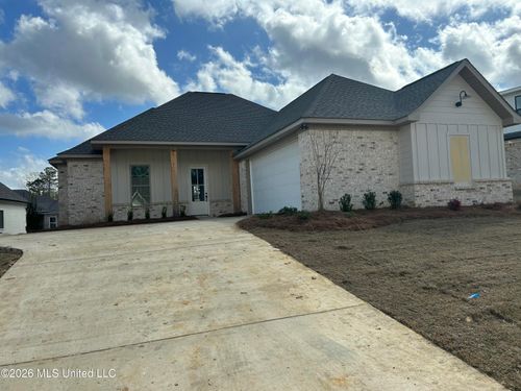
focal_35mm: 26
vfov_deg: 53.1
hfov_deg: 67.3
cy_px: 196
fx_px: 391
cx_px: 260
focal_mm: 5.7
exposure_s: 1/5076
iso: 50
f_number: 1.5
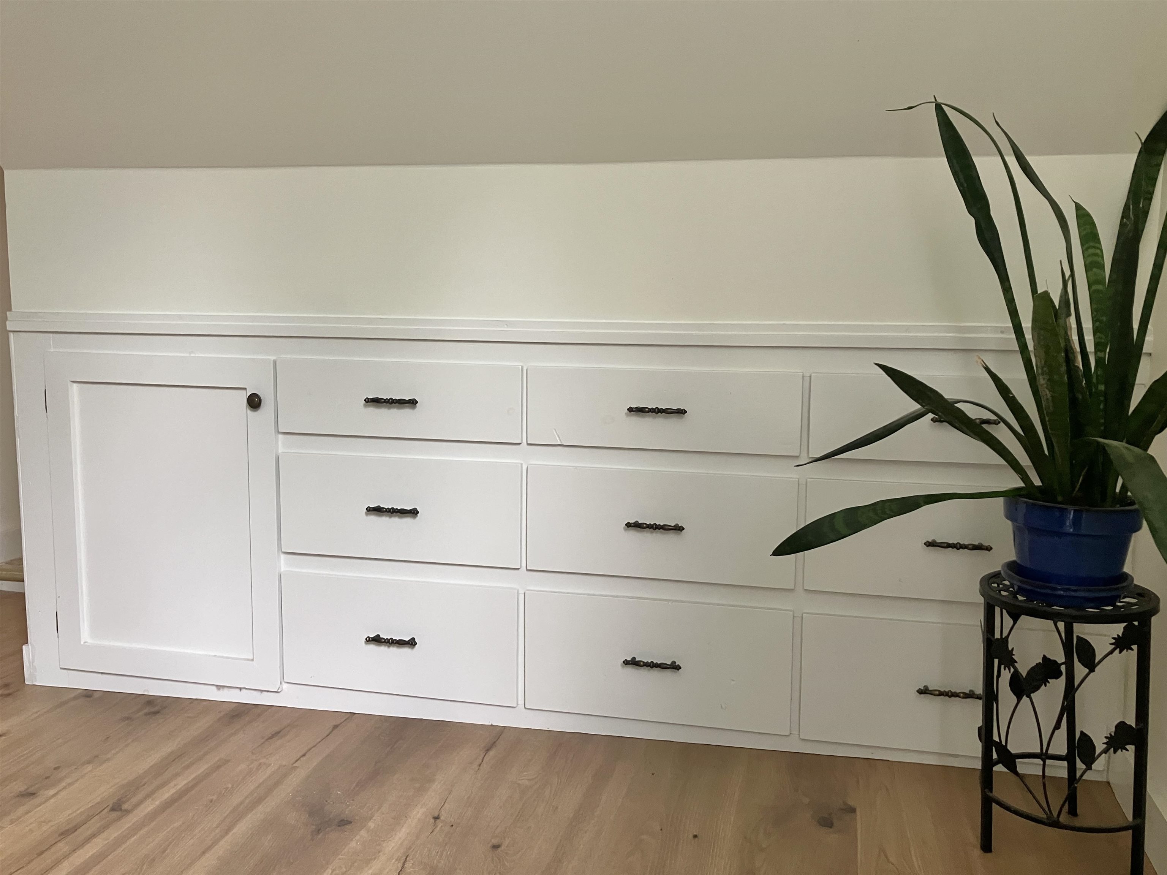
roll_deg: -1.1
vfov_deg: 49.7
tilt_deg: -6.8
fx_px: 944
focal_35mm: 28
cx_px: 584
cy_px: 438
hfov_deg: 63.5
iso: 160
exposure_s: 1/60
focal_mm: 3.99
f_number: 1.8
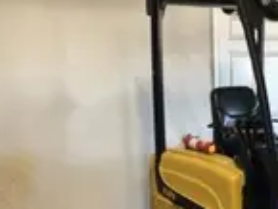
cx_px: 270
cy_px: 188
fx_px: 619
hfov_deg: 24.3
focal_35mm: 77
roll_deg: +0.5
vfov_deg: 18.8
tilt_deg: -10.1
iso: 40
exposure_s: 1/20
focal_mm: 4
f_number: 1.8
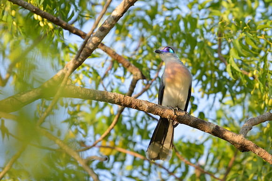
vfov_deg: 1.4
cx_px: 165
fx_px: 7251
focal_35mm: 960
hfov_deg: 2.1
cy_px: 71
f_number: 4
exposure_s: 1/1250
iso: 720
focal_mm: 560
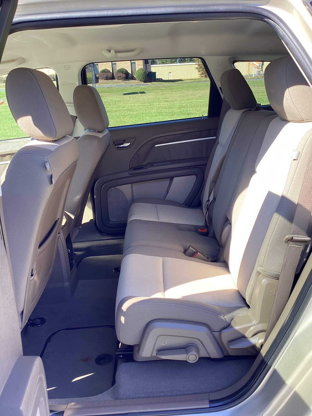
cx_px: 156
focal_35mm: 31
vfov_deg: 58.4
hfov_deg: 45.4
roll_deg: +3.8
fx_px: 373
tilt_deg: -18.4
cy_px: 208
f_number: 2.4
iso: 40
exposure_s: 1/120
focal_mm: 3.3
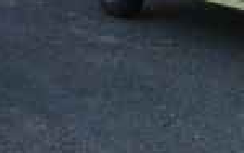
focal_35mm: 149
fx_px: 992
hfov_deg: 12.1
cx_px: 517
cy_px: -199
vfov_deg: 8.2
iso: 100
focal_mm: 5.5
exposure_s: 1/250
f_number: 2.8
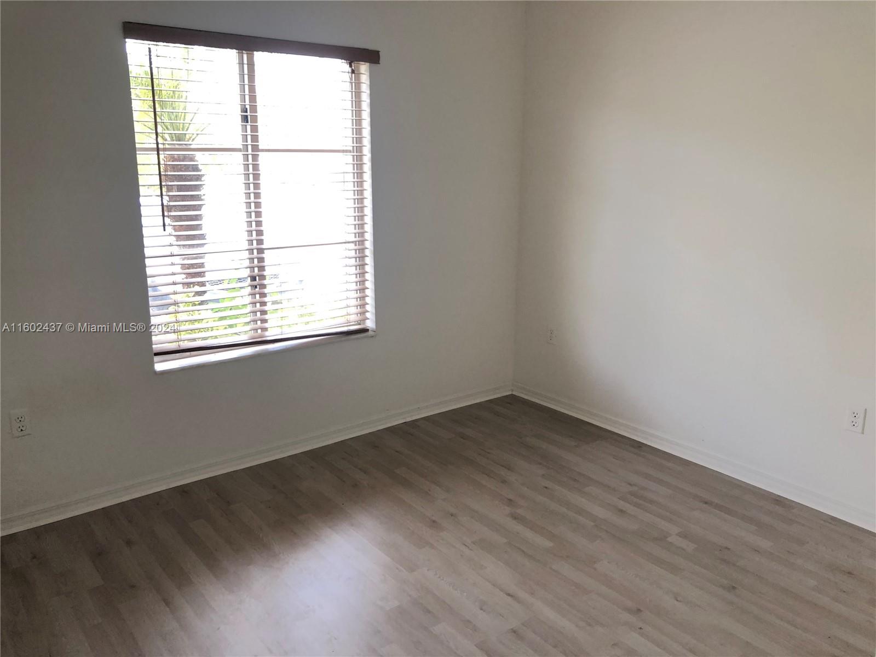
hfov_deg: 63.4
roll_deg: -0.7
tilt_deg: -13.9
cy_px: 328
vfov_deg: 49.7
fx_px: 709
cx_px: 438
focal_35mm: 28
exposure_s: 1/40
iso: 25
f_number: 1.8
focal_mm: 3.99
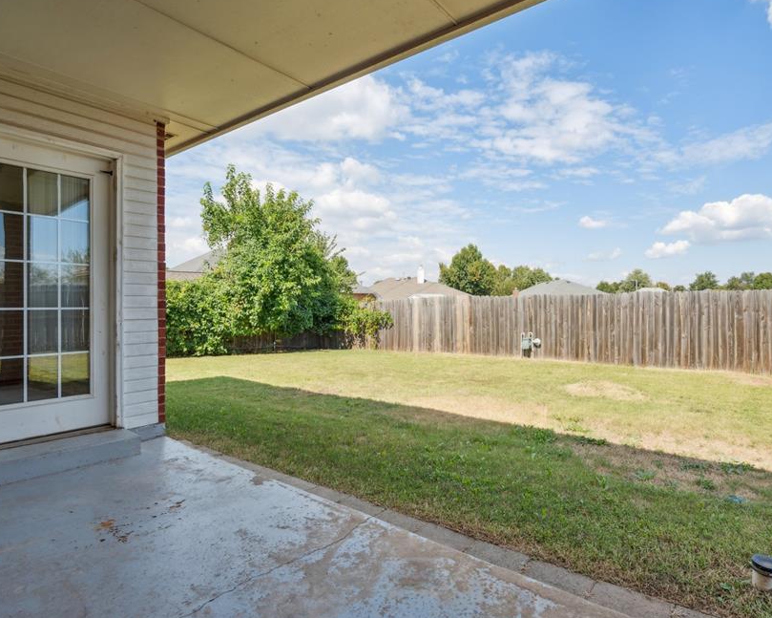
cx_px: 429
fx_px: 434
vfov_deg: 70.8
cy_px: 312
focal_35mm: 19
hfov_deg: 83.0
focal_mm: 16
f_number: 7.1
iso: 200
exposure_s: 1/800
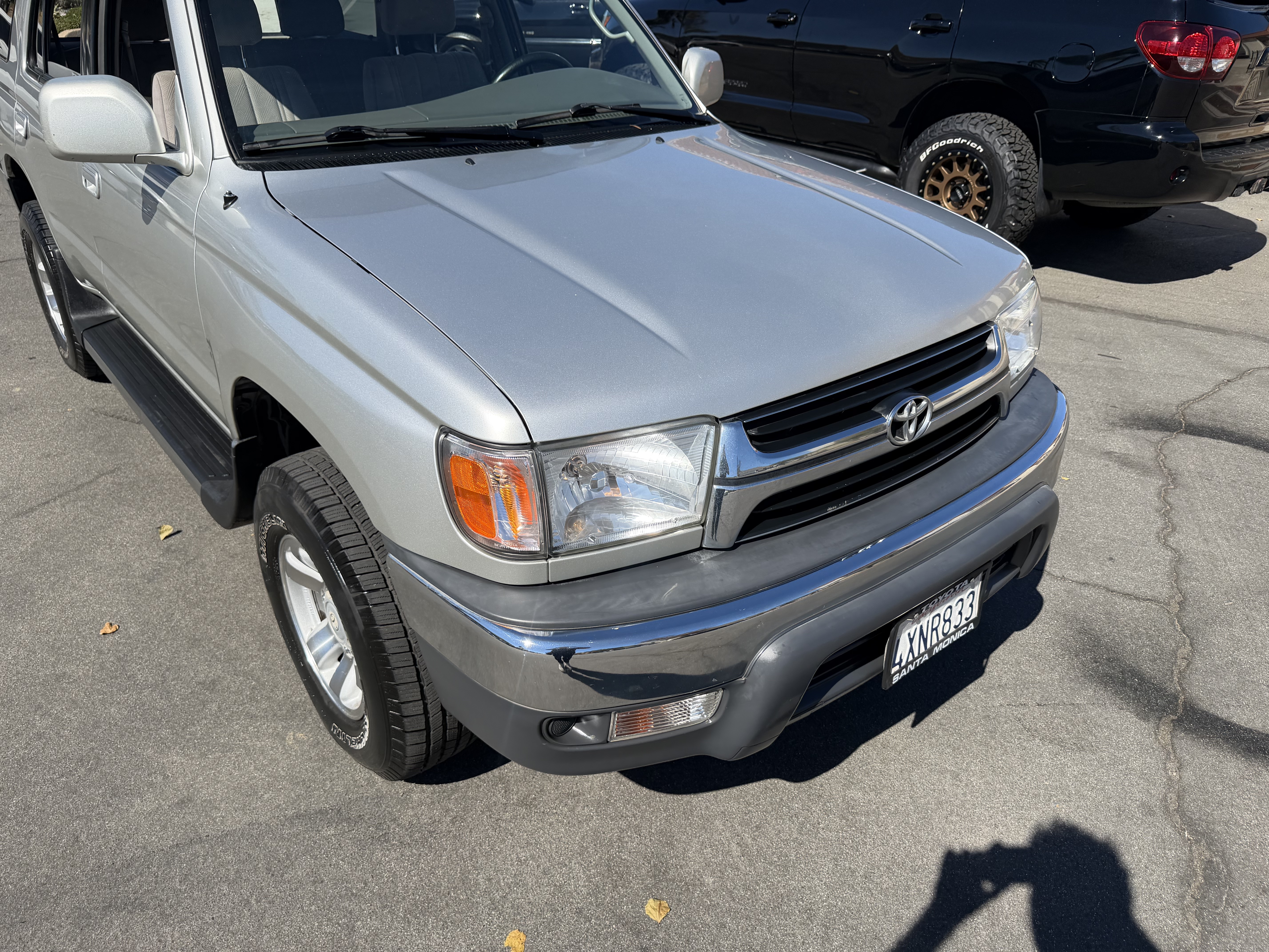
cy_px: 476
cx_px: 634
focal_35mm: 24
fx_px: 880
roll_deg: -2.4
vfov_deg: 56.8
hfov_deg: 71.6
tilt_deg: -30.8
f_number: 1.78
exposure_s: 1/3953
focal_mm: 6.76
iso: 80
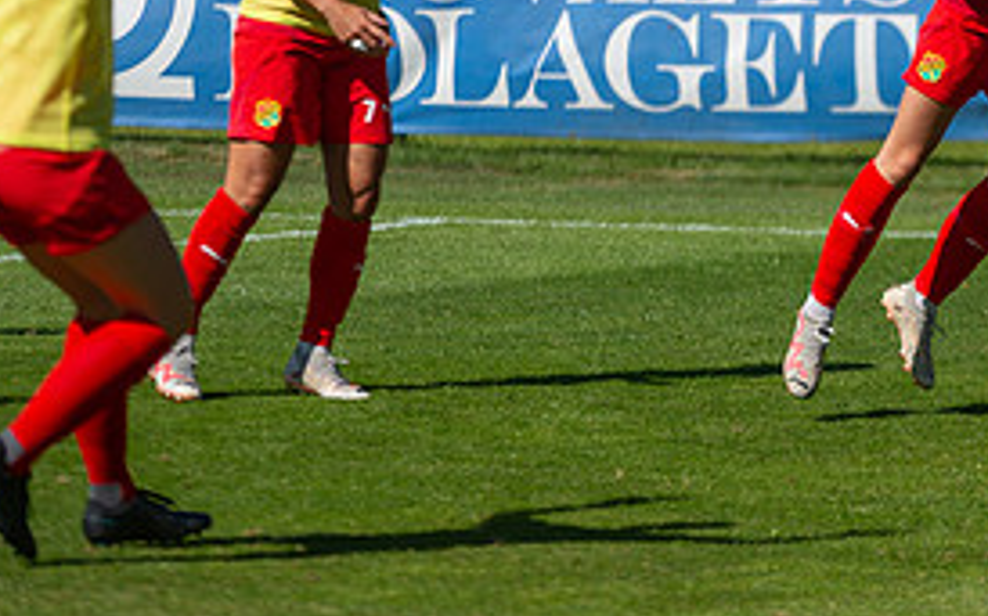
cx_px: 992
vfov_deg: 3.7
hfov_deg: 5.9
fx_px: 9528
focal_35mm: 354
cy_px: 32
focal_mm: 160
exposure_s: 1/2500
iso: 100
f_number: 3.2
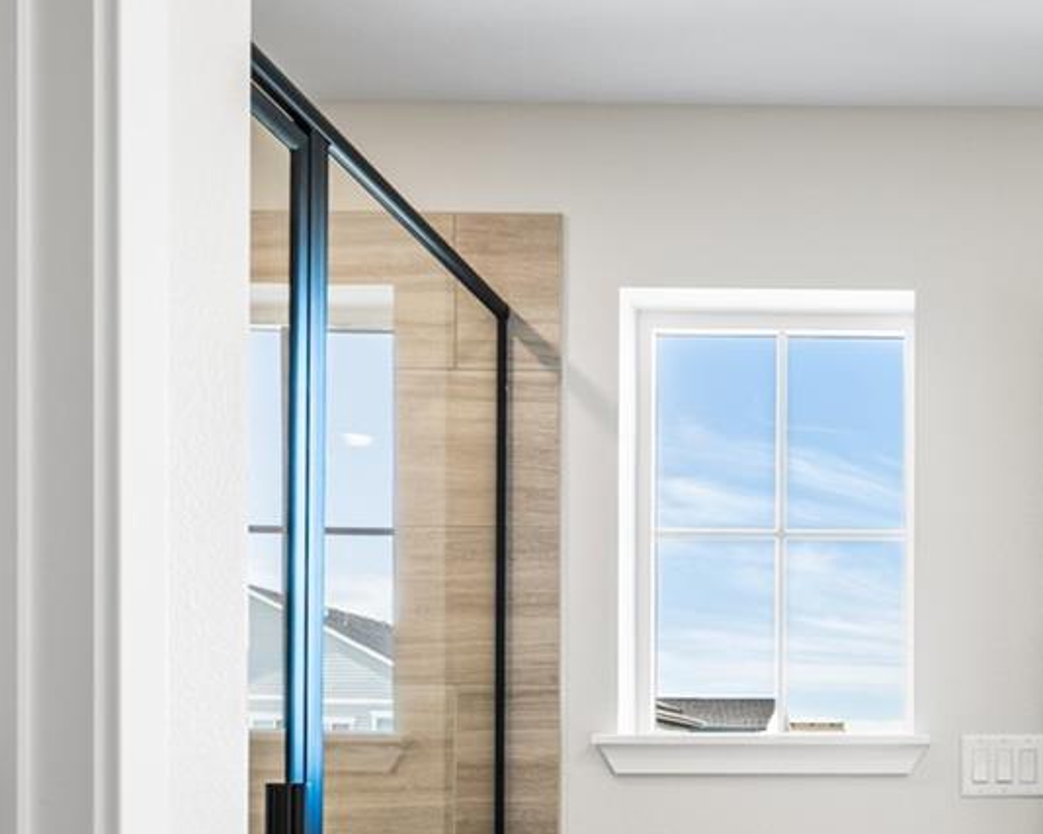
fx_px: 1389
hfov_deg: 37.4
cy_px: 787
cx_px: 1008
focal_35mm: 45
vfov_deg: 31.5
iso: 100
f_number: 16
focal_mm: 16
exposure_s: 1/1.25
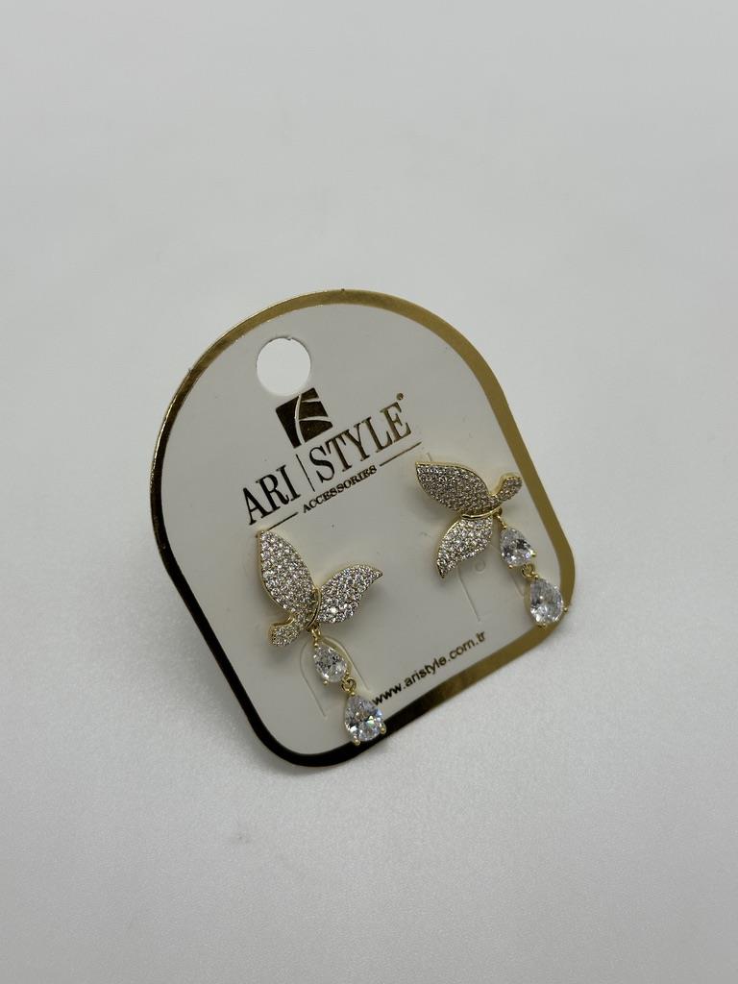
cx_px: 369
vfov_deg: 39.7
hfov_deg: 30.3
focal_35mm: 48
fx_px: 1364
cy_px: 492
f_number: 1.78
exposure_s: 1/247
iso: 50
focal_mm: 6.86
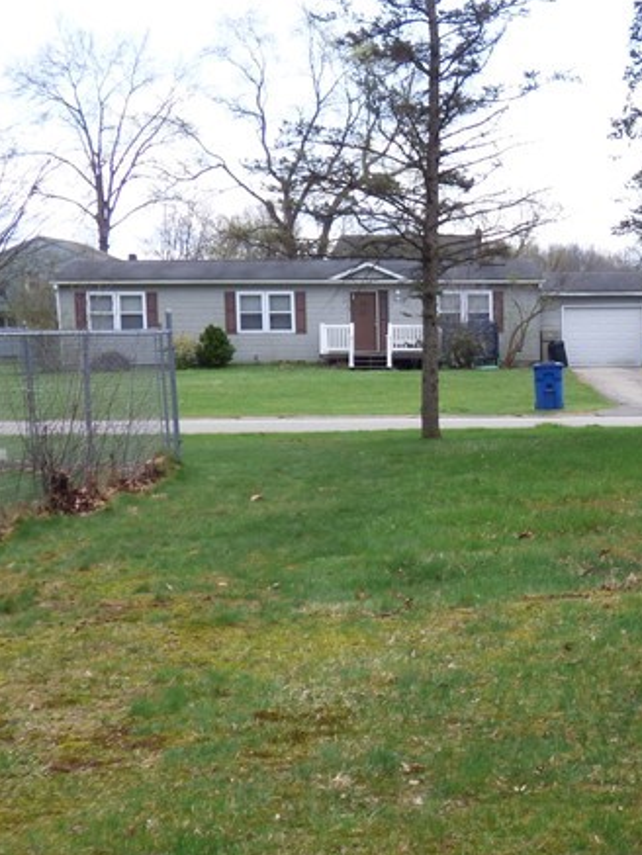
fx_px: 1681
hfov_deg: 20.9
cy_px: 563
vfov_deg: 28.4
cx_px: 654
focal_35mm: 68
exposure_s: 1/500
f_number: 3.2
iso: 100
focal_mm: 5.04
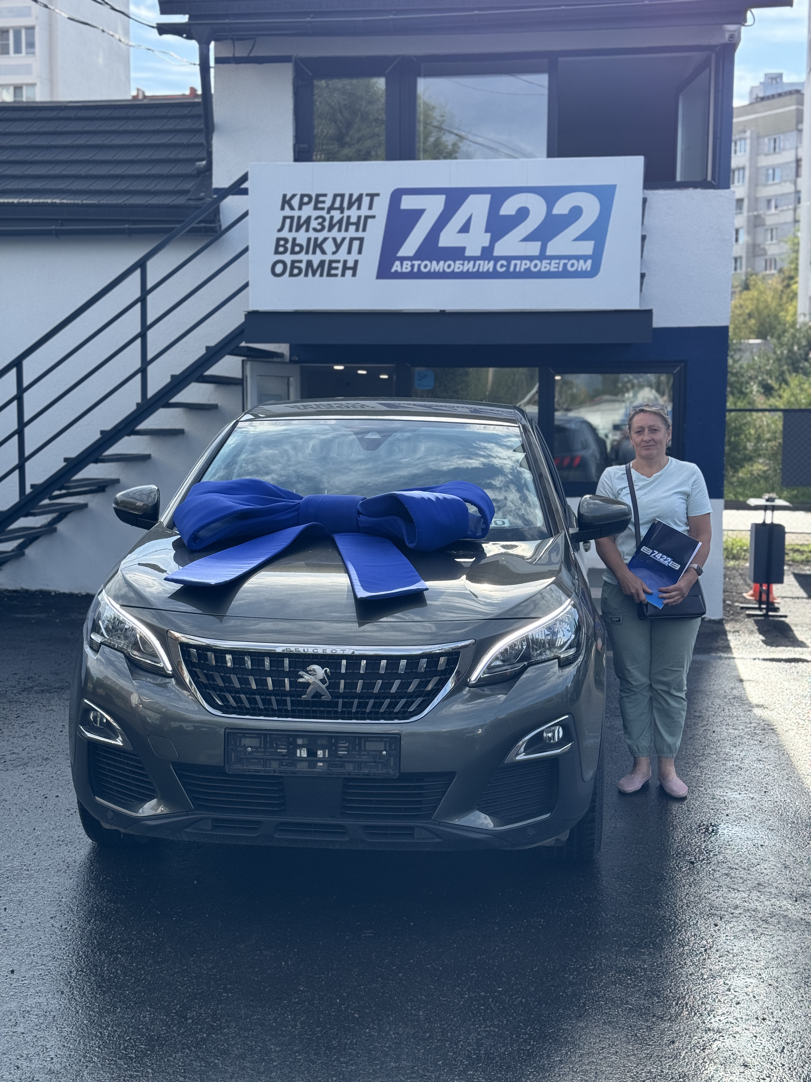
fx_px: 1499
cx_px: 406
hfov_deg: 30.3
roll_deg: -0.5
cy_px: 541
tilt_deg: -4.6
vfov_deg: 39.7
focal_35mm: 48
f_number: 1.78
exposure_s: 1/1923
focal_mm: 6.76
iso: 64
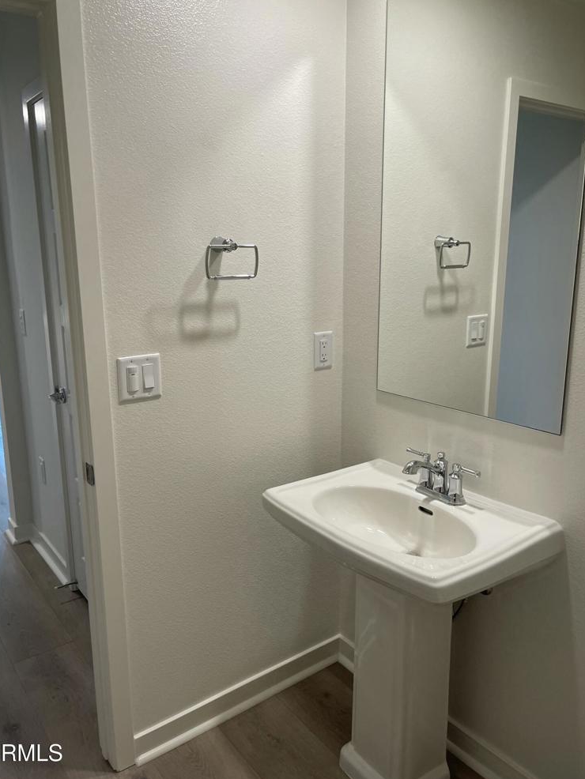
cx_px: 285
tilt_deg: -11.6
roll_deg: -0.4
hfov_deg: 51.4
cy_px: 386
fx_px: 608
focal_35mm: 27
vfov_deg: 65.3
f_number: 1.6
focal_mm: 5.1
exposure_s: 1/120
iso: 125
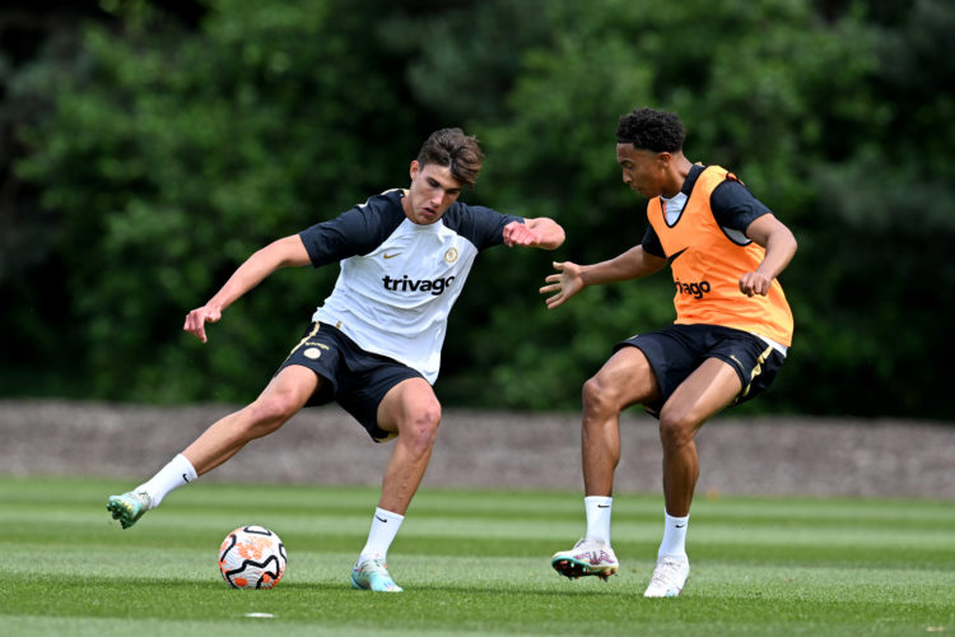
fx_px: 10610
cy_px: 318
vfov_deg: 3.4
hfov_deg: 5.2
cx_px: 478
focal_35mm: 400
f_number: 4
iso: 640
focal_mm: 400
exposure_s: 1/5000
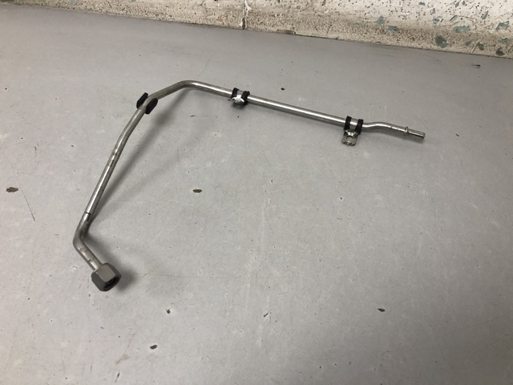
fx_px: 415
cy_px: 192
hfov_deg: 63.4
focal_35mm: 28
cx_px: 256
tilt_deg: -51.1
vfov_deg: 49.7
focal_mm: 4
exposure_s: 1/33
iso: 32
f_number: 1.8
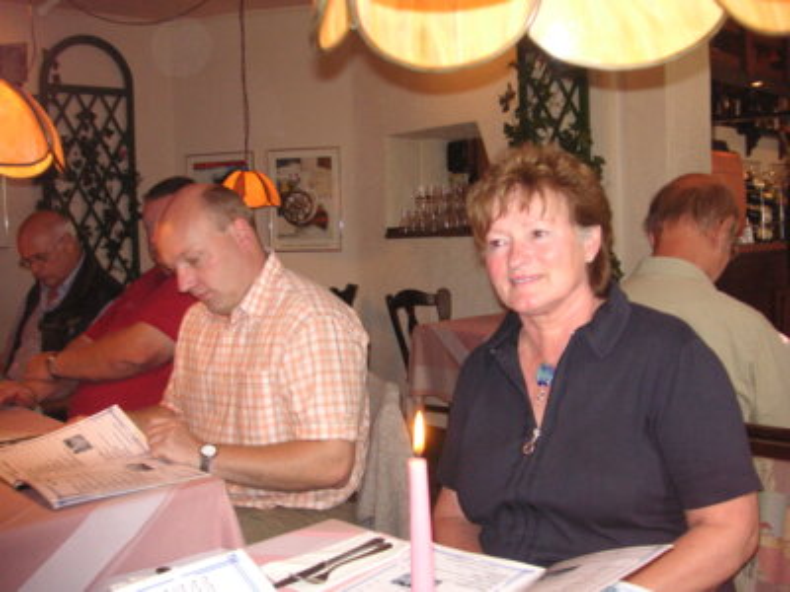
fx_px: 844
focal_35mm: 37
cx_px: 395
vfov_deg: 38.7
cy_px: 296
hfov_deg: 50.1
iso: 160
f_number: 2.8
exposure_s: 1/45
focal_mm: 6.1
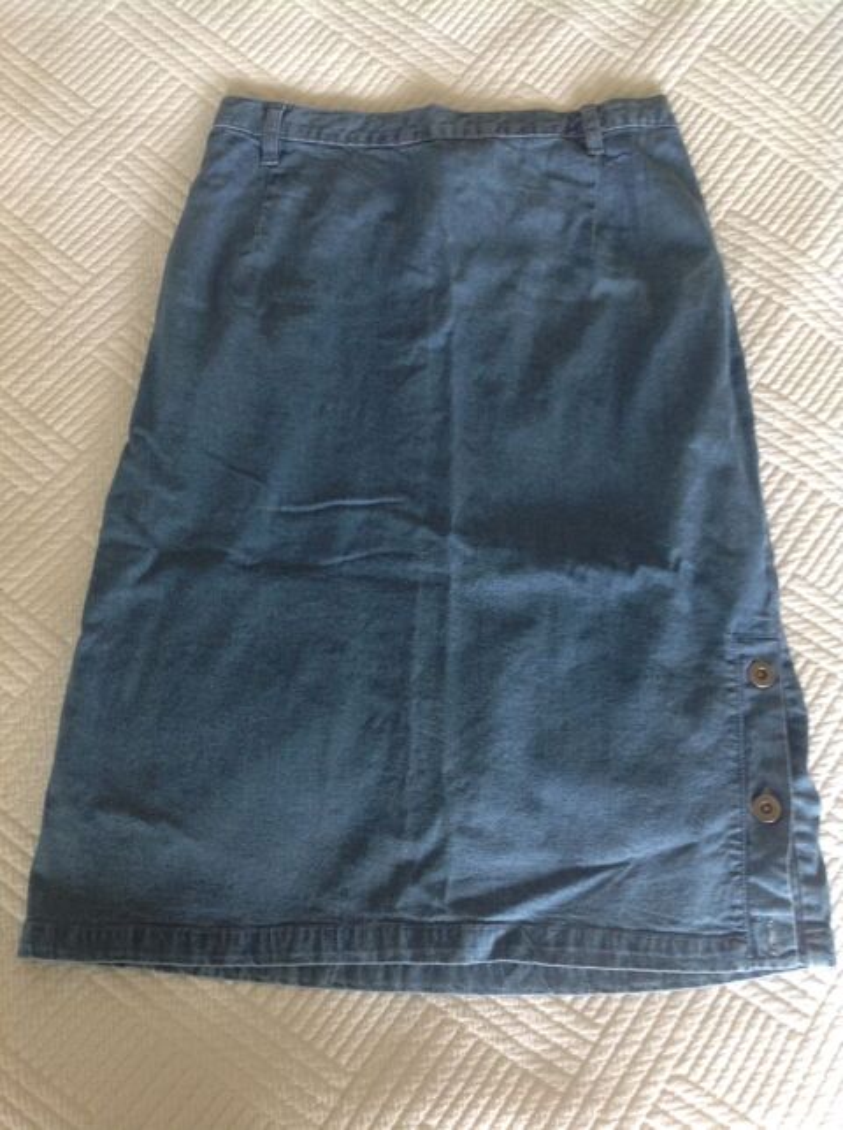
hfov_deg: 40.6
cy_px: 565
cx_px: 422
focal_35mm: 35
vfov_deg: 52.7
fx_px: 1140
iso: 80
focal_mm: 4.28
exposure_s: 1/15
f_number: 2.4
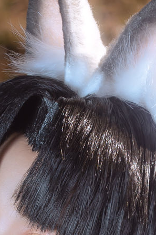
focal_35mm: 296
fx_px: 1925
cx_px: 150
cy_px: 595
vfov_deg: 6.6
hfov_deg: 4.6
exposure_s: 1/30
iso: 200
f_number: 3.5
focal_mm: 55
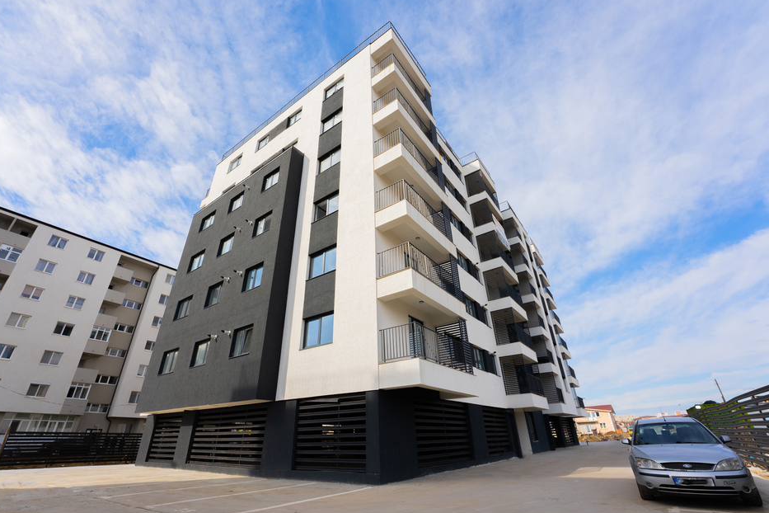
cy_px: 255
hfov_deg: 100.4
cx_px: 377
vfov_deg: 77.3
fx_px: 320
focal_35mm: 15
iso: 100
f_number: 11
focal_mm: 14
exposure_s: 1/100
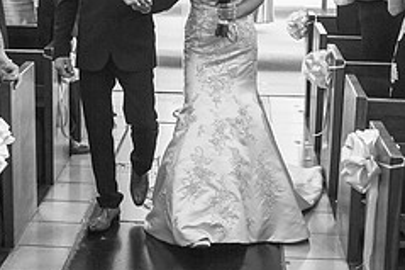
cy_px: 24
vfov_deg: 15.8
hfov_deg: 23.9
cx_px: 200
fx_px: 956
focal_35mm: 85
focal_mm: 35
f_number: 3.5
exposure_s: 1/125
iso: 400
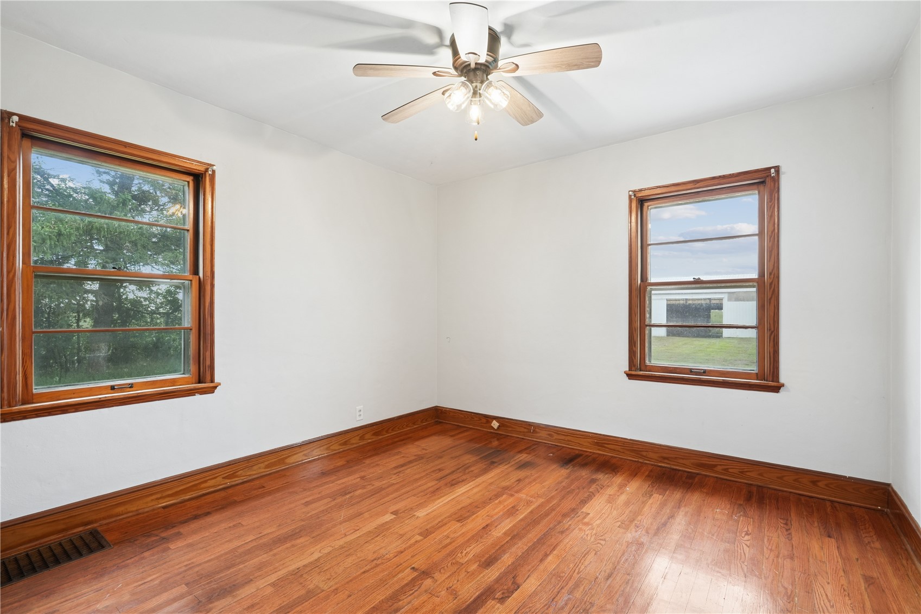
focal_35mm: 16
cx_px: 460
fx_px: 409
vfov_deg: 73.7
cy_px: 307
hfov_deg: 96.7
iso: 400
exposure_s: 1/10
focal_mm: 16
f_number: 10
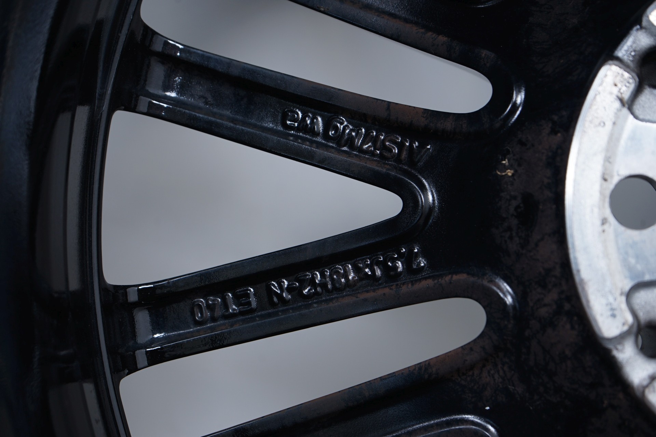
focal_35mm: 63
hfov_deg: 31.9
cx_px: 328
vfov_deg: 21.5
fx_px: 1147
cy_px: 218
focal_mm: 63
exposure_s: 1/100
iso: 250
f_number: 7.1
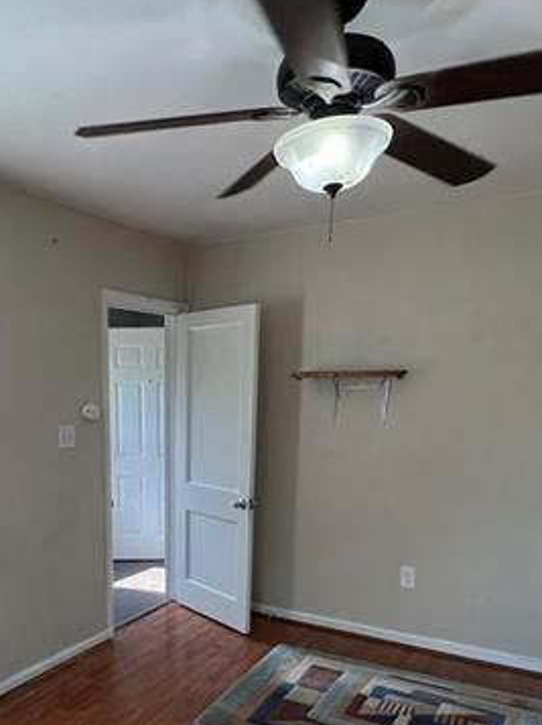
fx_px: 586
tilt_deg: -11.5
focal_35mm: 28
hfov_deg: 48.7
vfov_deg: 61.2
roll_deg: -0.7
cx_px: 173
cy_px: 510
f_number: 1.8
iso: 80
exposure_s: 1/120
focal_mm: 1.57
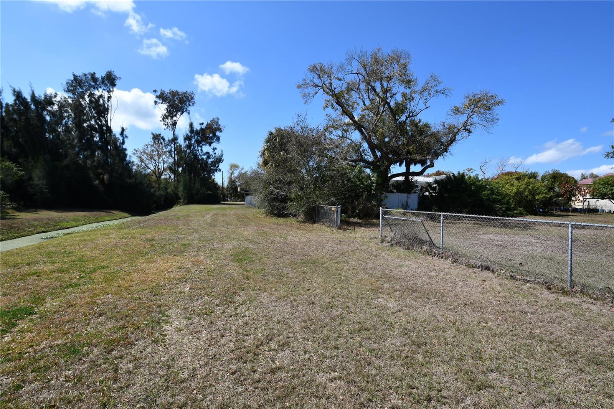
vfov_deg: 73.7
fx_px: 273
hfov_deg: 96.7
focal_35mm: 16
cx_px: 307
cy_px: 204
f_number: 8
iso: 100
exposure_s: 1/250
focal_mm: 11
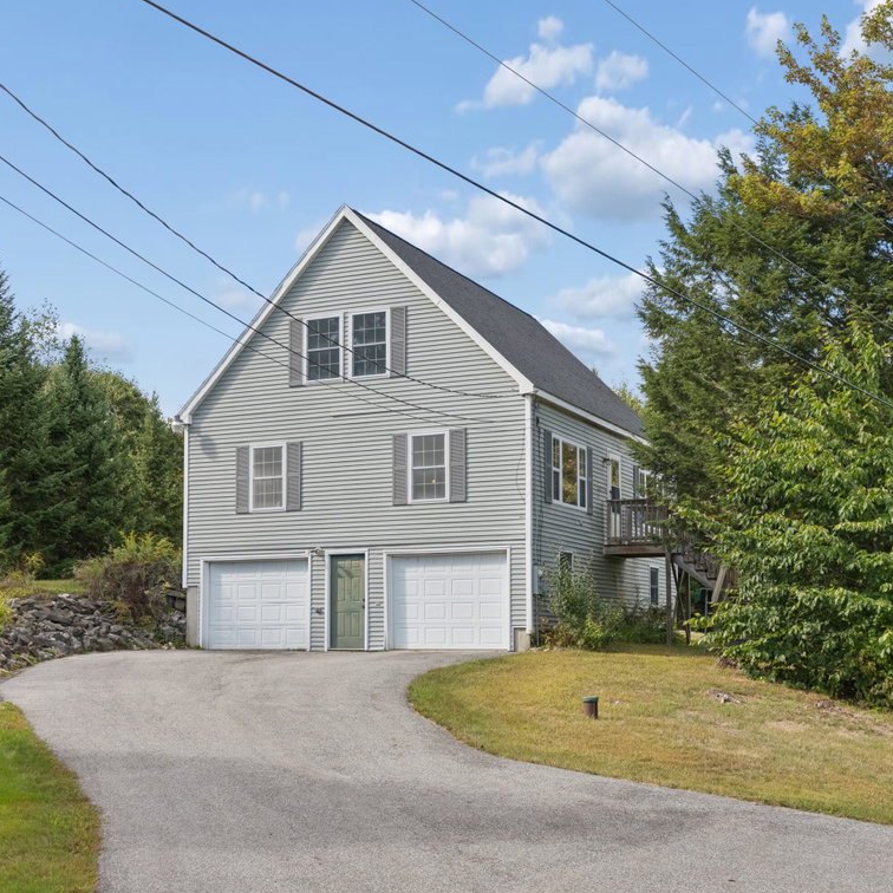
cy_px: 446
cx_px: 441
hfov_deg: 38.3
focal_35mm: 44
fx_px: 1284
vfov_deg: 38.3
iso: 320
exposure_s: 1/500
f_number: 7.1
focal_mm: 34
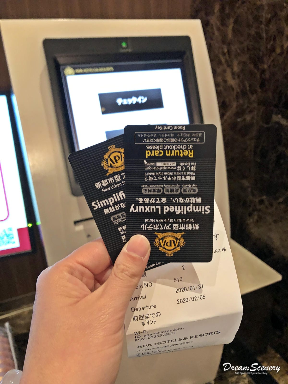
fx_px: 311
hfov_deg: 49.7
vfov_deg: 63.4
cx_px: 144
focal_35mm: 28
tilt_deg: -23.0
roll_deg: +3.0
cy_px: 192
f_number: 1.8
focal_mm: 3.99
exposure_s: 1/14
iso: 100
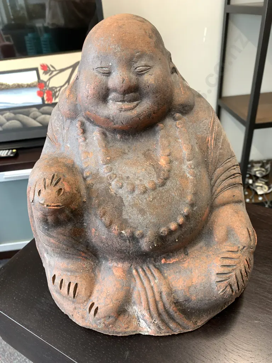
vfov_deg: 67.3
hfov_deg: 53.1
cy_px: 182
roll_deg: +4.5
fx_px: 272
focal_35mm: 26
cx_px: 136
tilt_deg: -32.4
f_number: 1.8
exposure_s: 1/50
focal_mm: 4.25
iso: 80
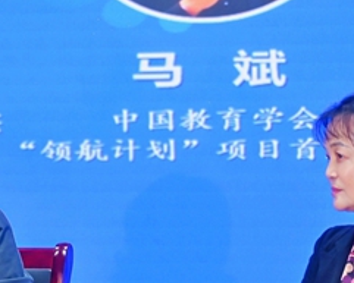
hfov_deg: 6.0
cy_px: 211
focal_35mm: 318
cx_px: -118
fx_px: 3333
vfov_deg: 4.9
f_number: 2.8
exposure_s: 1/161
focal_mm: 102
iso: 500
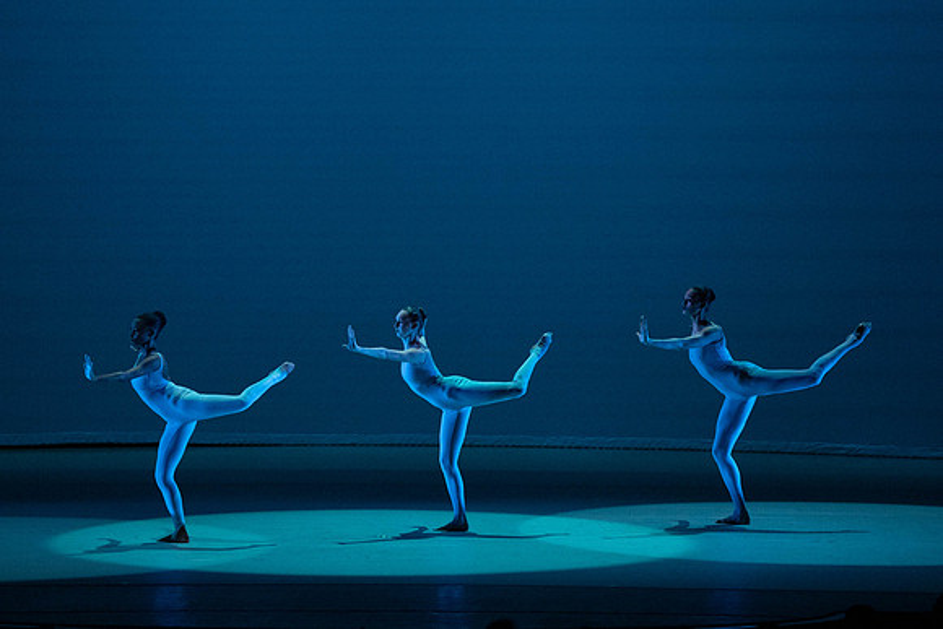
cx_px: 472
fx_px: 4794
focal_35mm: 183
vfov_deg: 7.5
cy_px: 314
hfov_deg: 11.2
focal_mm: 183
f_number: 5.6
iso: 16000
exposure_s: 1/400
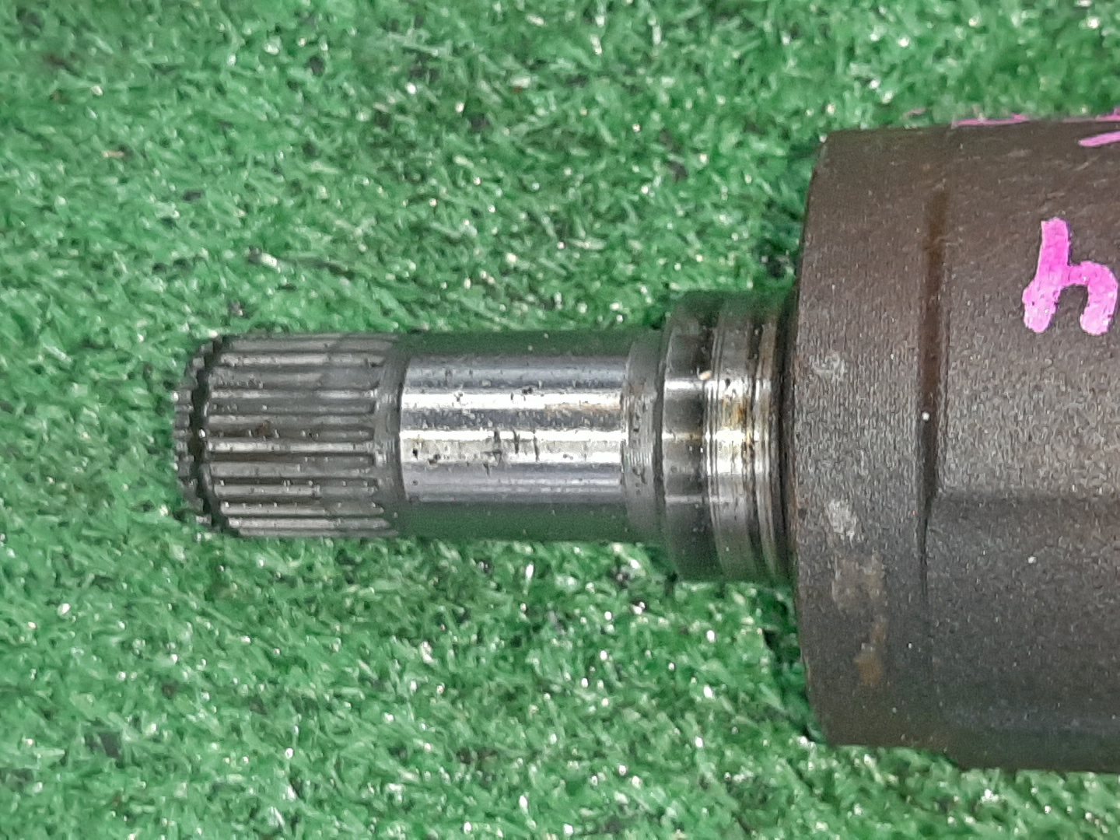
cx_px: 560
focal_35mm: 26
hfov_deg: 67.3
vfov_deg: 53.1
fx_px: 841
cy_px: 420
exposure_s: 1/50
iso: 199
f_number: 1.7
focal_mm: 3.93
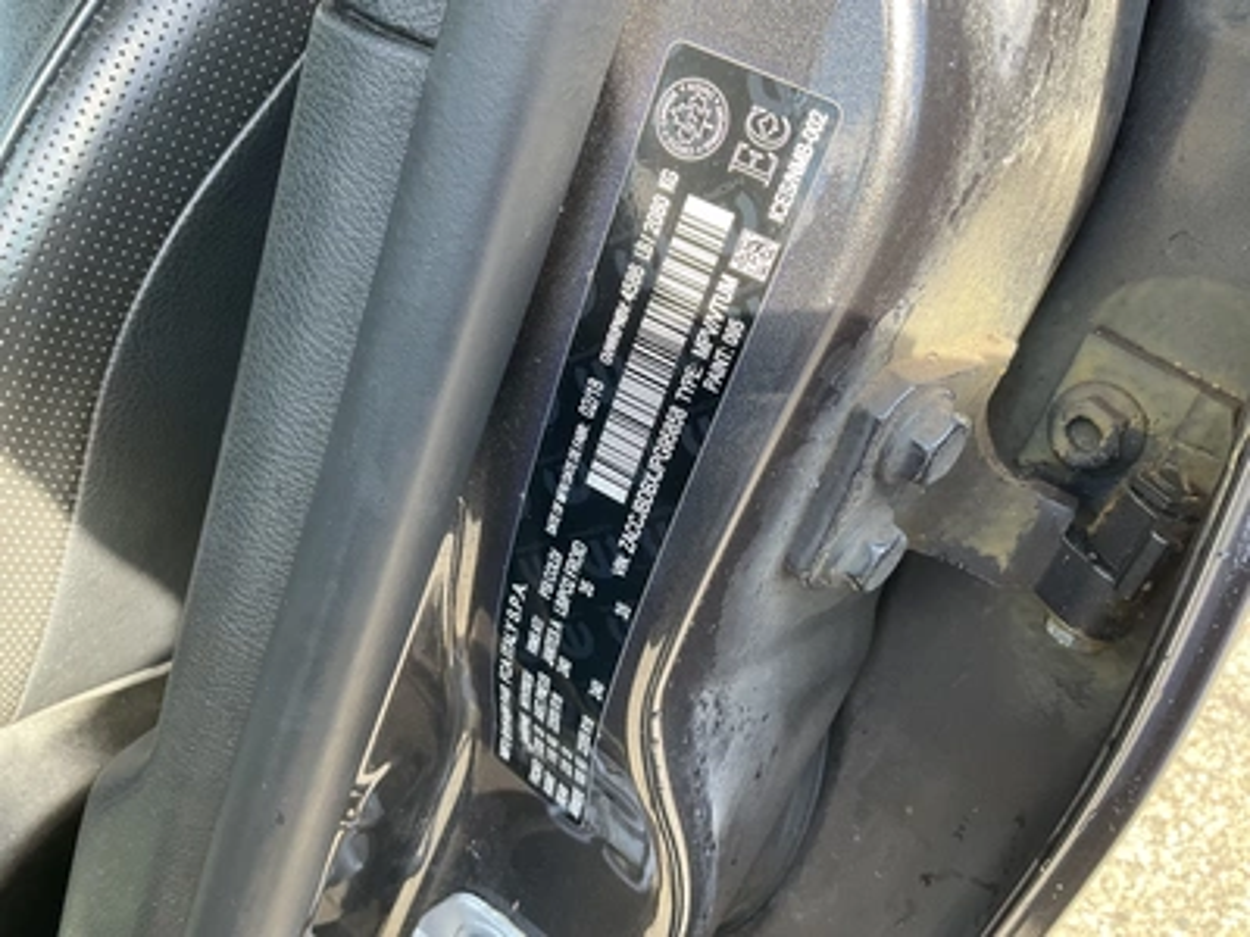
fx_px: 1047
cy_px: 468
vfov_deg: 48.2
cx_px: 625
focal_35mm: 29
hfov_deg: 61.7
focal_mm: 3
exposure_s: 1/122
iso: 40
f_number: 1.8
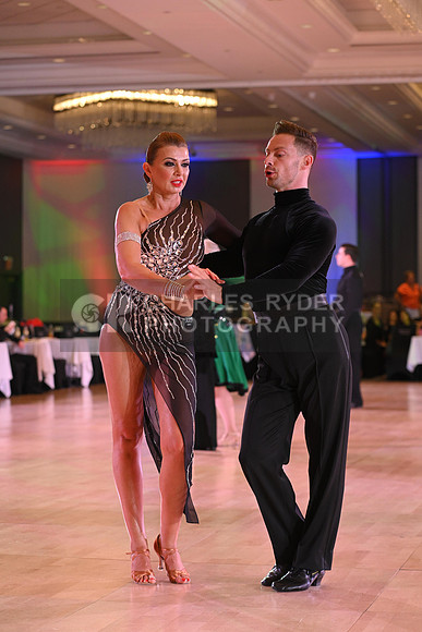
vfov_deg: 20.8
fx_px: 1722
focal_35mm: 98
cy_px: 316
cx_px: 211
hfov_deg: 14.0
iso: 1600
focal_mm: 98
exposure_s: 1/200
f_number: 4.5
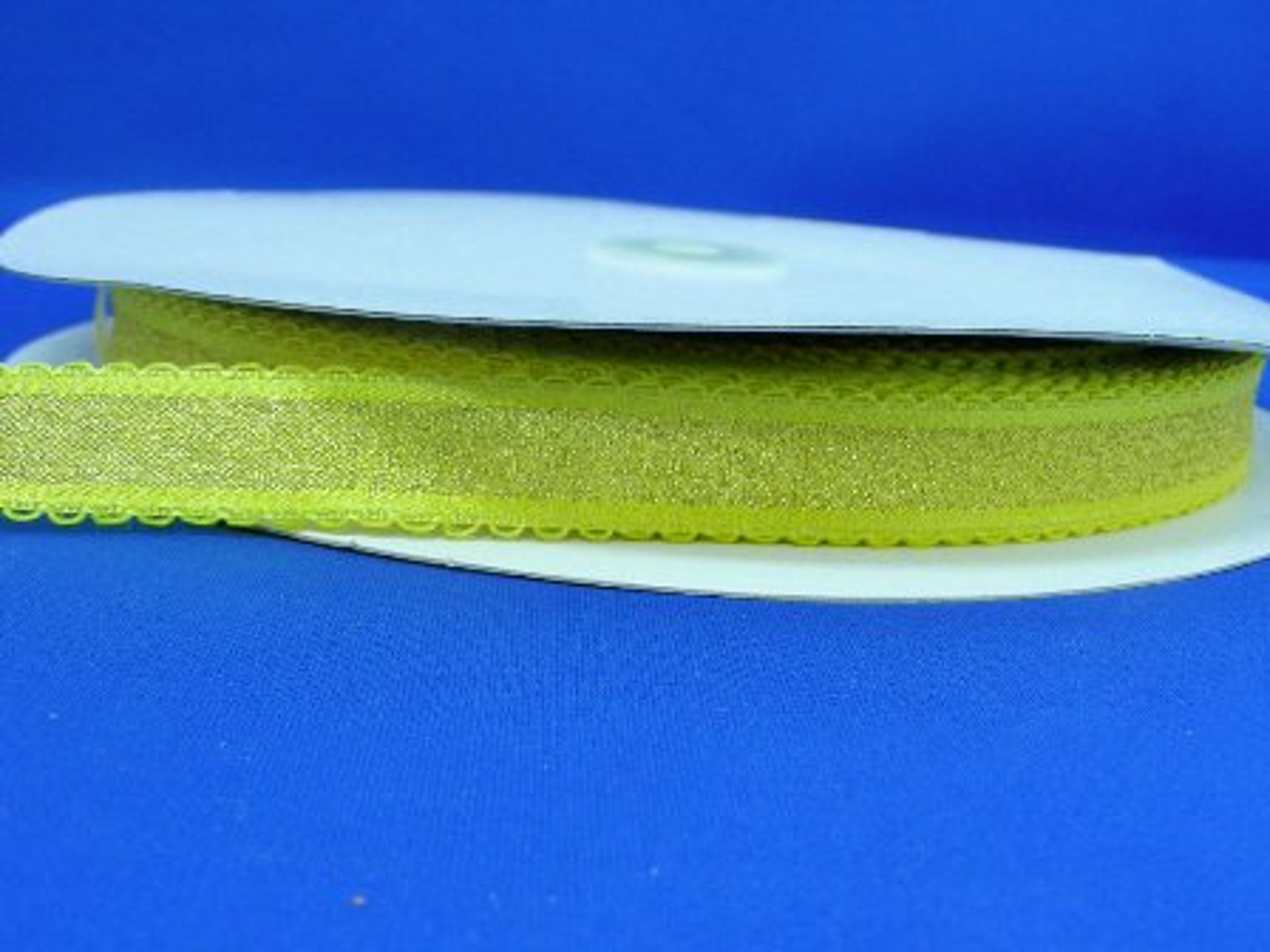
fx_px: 1614
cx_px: 635
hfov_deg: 42.9
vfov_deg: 32.9
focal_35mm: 44
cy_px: 476
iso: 50
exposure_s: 1/9.9
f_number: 3.5
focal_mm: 7.4
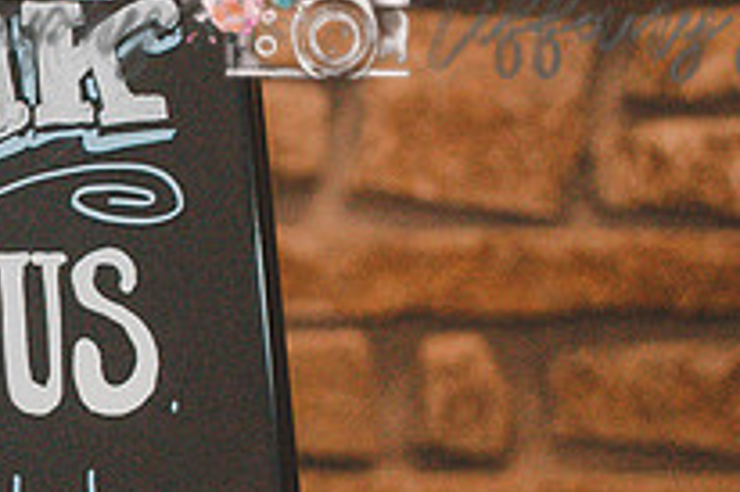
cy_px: 286
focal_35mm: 131
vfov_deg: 10.4
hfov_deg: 15.2
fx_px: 2691
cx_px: -79
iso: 6400
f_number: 4.2
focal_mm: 31
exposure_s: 1/60
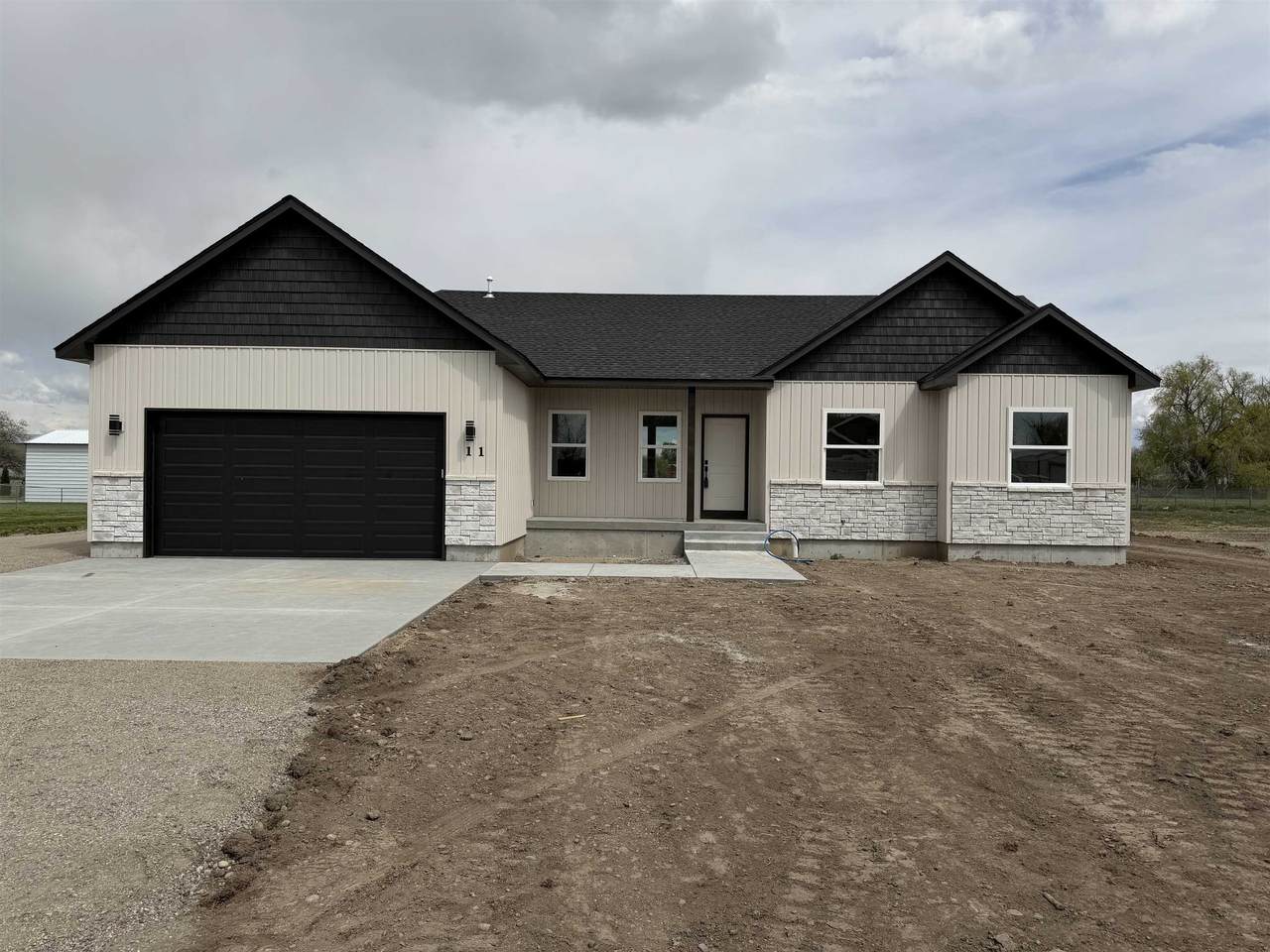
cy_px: 476
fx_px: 881
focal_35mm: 24
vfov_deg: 56.8
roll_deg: -0.5
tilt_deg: +0.2
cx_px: 635
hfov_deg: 71.6
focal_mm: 6.76
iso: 80
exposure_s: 1/9091
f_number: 1.78
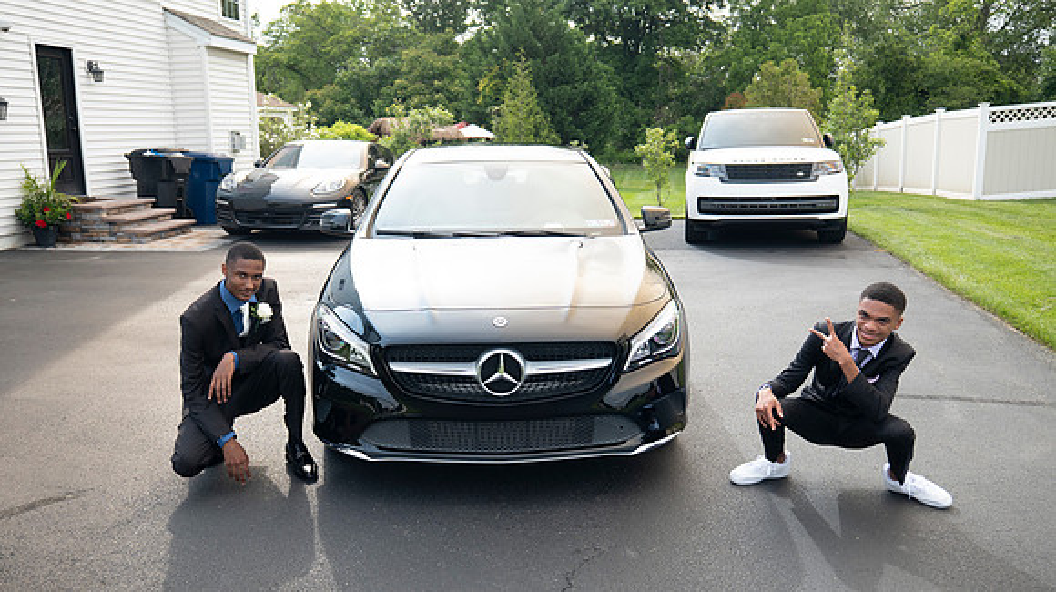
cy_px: 296
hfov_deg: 60.3
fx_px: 909
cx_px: 528
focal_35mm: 32
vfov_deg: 36.1
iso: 640
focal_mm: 30
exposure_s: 1/160
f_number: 5
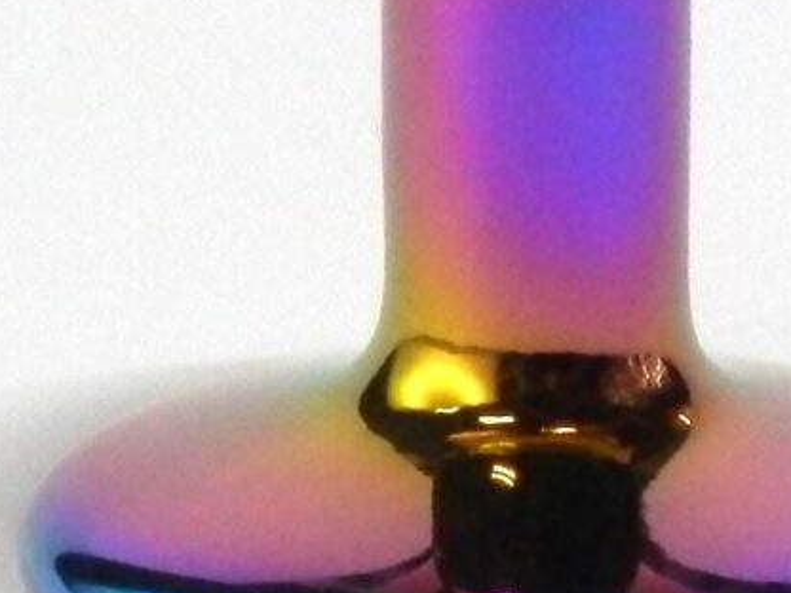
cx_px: 932
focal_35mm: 492
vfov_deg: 3.0
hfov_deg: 4.0
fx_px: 11243
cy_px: -298
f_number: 4.6
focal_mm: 14.4
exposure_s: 1/100
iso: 200
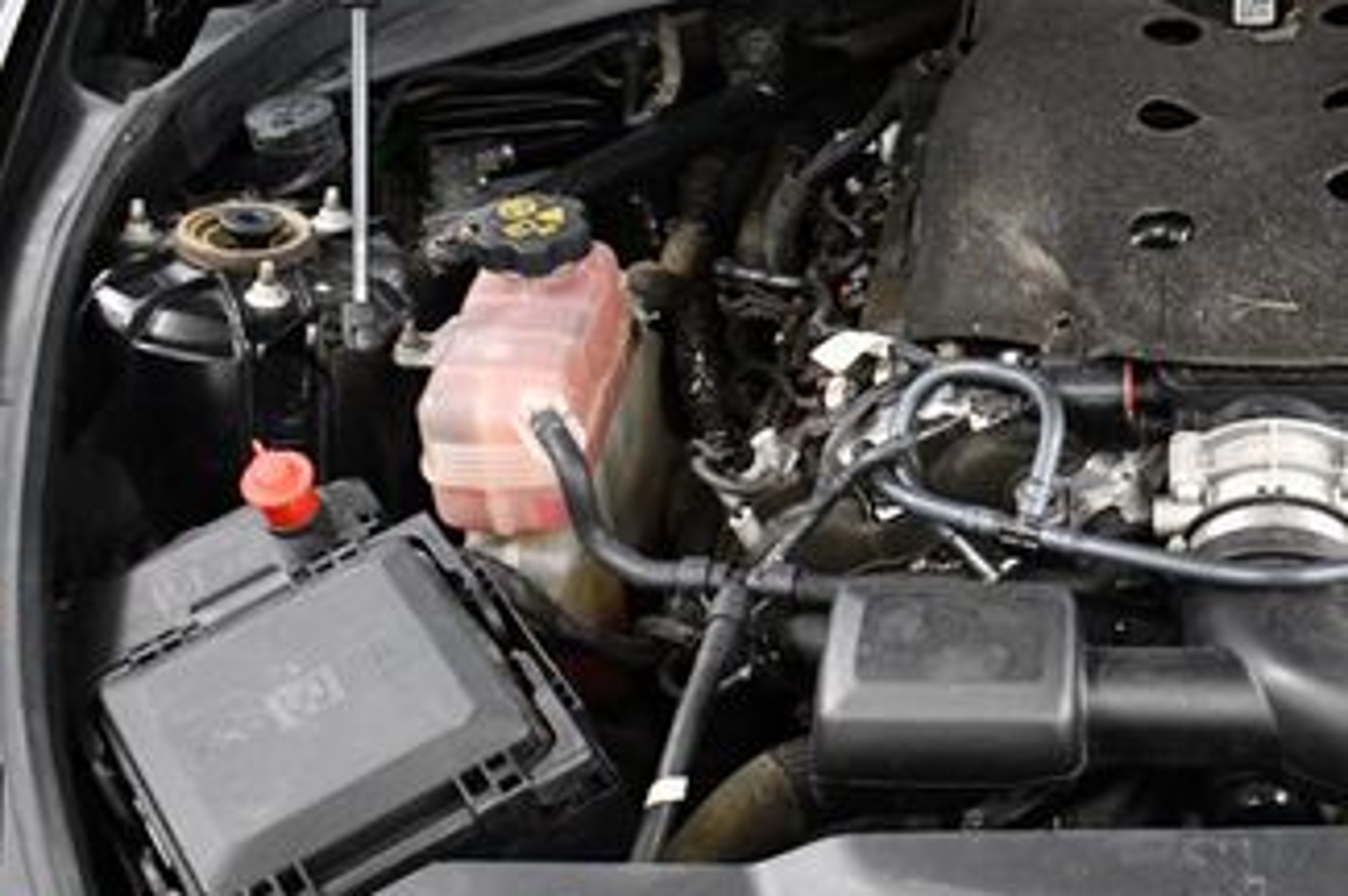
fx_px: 2506
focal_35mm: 67
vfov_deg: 20.2
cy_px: 564
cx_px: 1248
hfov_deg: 28.8
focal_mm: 23
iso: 3200
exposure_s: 1/125
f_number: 3.8
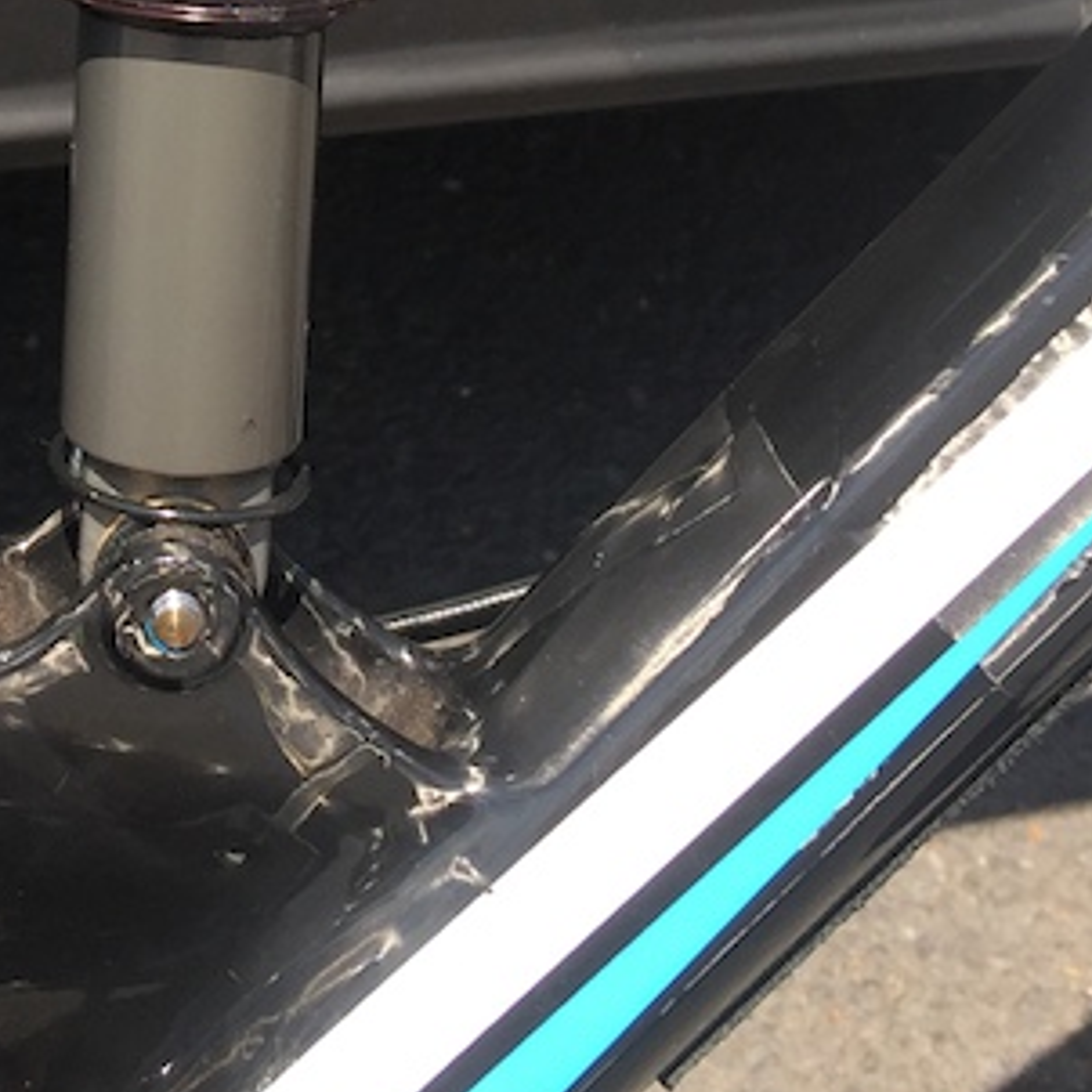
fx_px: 3105
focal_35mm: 87
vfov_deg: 18.6
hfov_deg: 19.4
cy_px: -307
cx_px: 29
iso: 32
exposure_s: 1/682
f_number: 2.2
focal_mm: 4.15
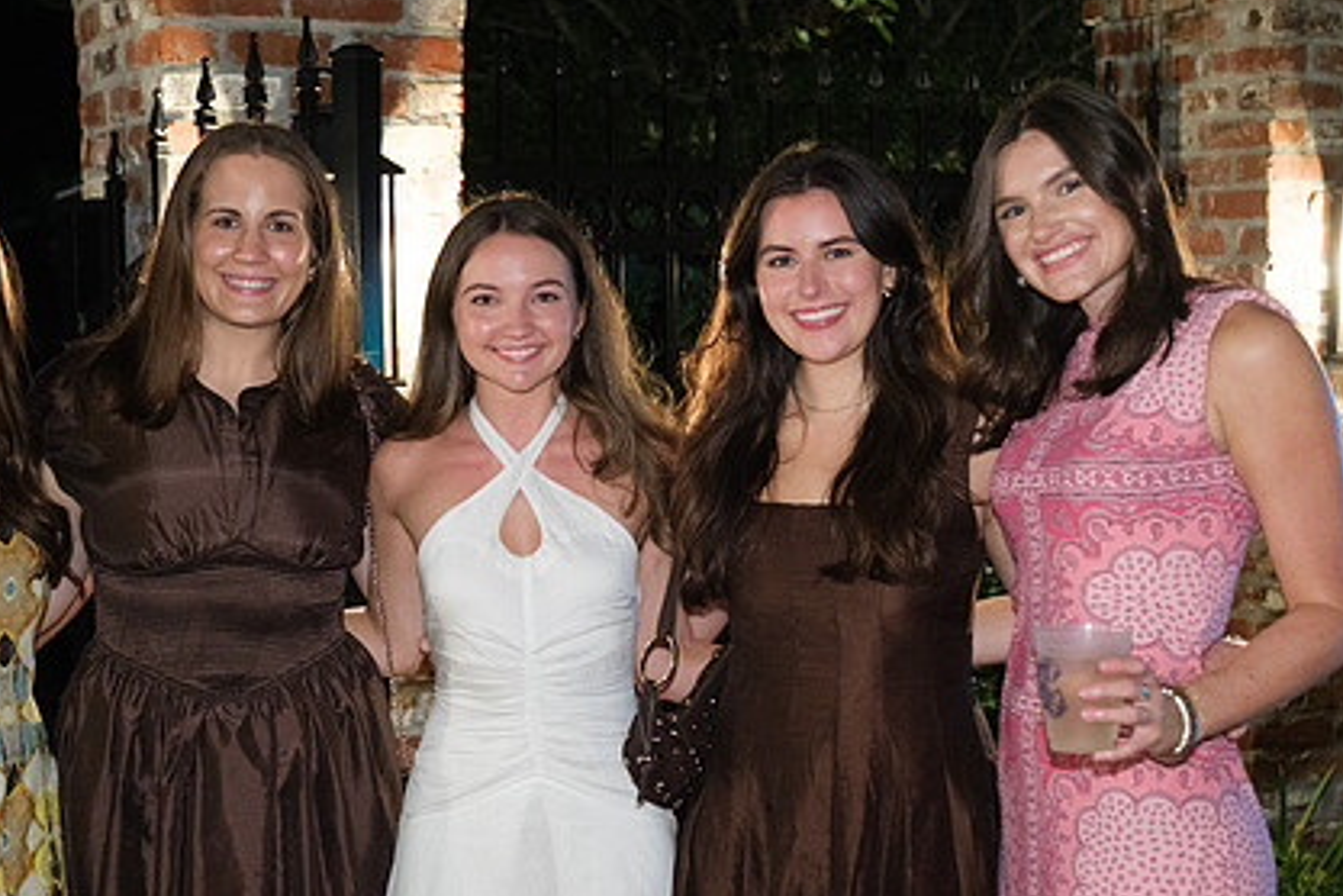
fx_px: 2126
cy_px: 546
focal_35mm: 57
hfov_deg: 34.8
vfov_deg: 23.7
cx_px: 480
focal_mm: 27.5
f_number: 2
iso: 2500
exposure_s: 1/80
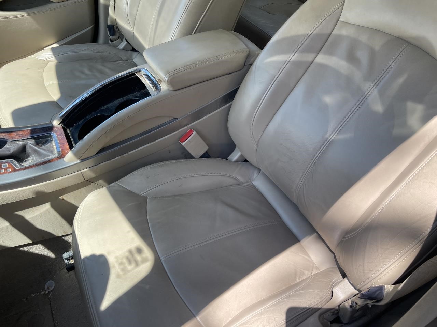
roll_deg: +0.4
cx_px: 218
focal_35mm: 25
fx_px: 316
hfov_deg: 69.4
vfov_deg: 54.9
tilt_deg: -42.6
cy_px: 164
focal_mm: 5.1
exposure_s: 1/476
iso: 32
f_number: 1.6
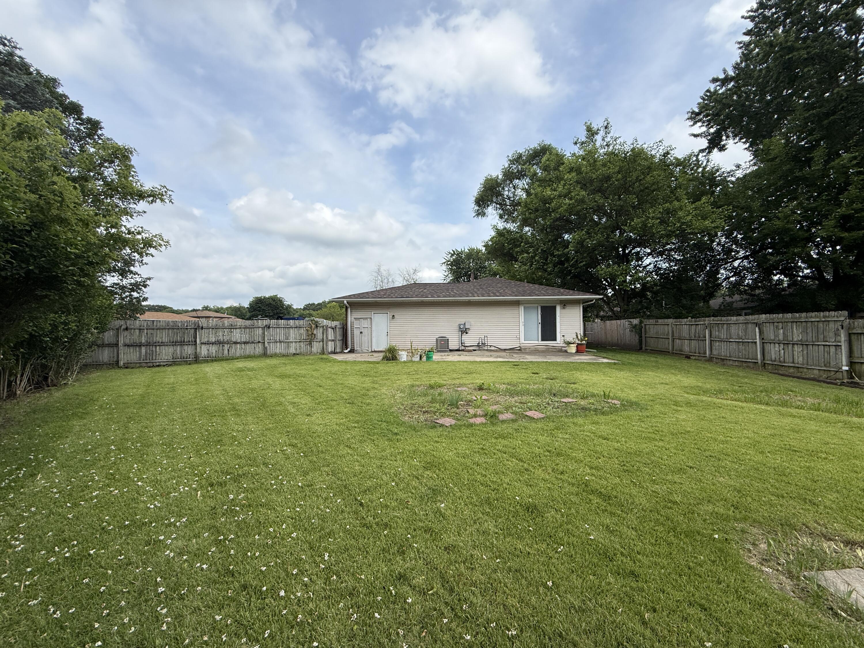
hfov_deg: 102.1
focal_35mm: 14
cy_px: 324
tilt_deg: +1.5
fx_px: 349
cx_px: 432
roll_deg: +0.6
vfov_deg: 85.7
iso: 50
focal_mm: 2.22
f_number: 2.2
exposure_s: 1/1848
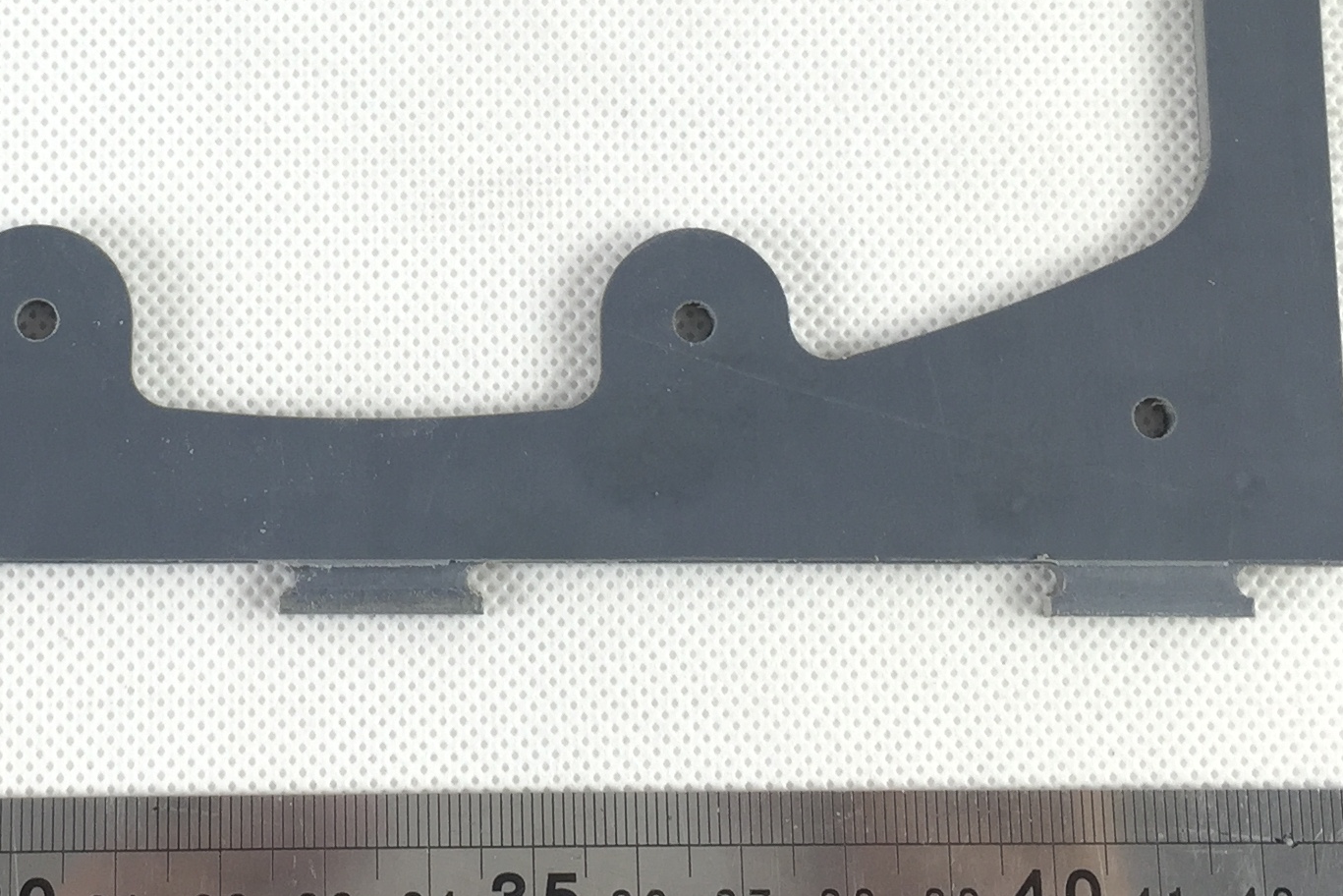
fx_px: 2686
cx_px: 339
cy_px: 143
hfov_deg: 27.7
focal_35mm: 72
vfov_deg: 18.7
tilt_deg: -78.9
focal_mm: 4.15
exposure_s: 1/50
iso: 32
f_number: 2.2
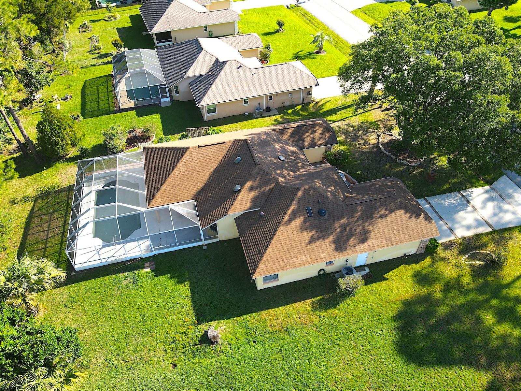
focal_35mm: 24
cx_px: 260
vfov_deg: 56.8
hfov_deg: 71.6
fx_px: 361
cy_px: 196
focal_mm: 4.5
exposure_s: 1/200
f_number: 2.8
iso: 100
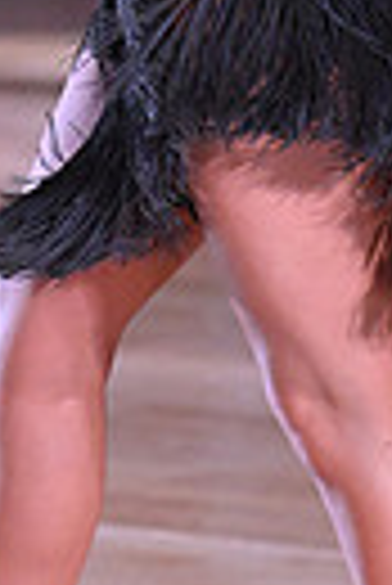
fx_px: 9822
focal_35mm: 603
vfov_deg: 3.4
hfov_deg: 2.3
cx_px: -16
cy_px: -162
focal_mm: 135
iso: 5000
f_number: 4.5
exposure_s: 1/400
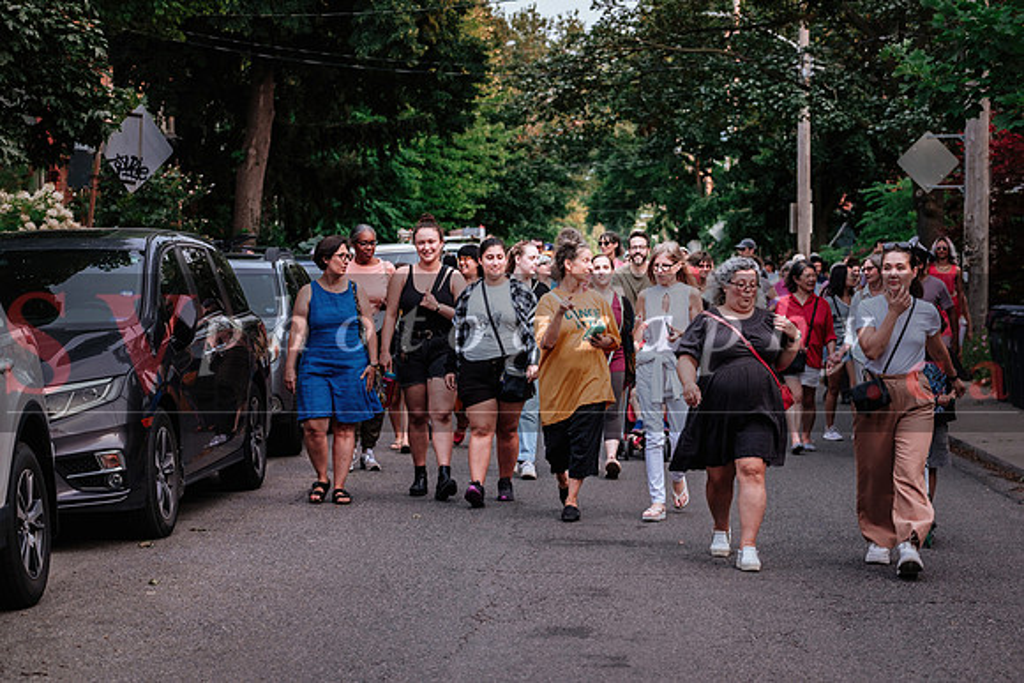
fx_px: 2304
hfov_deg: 25.1
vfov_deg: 16.9
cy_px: 342
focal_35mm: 81
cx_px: 512
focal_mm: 54.1
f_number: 2.8
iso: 400
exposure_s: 1/200
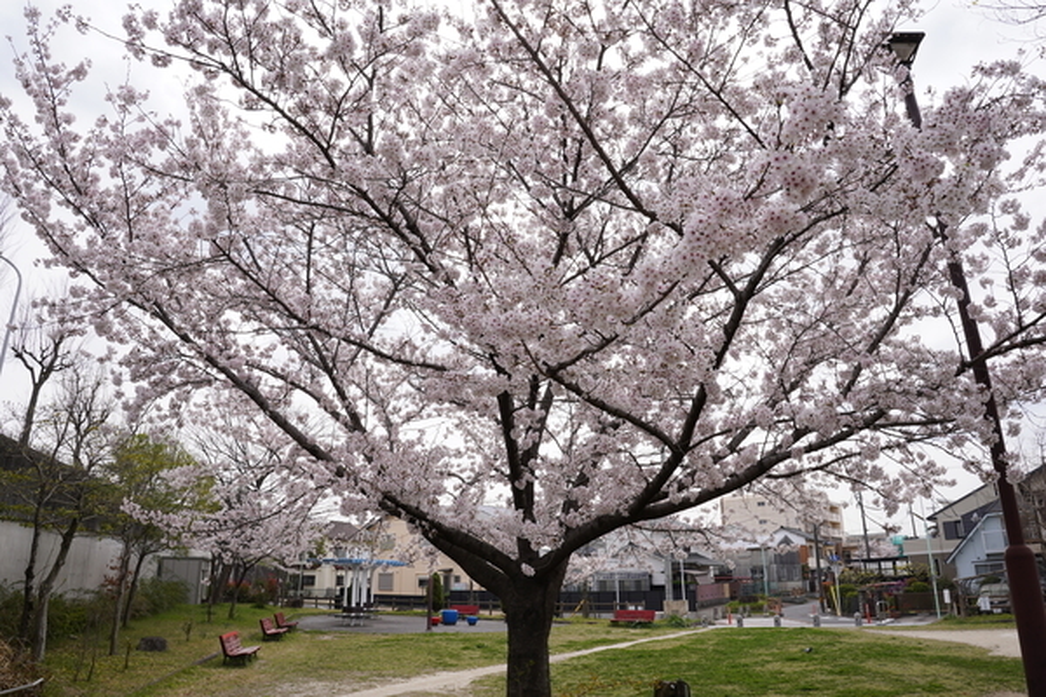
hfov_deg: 73.7
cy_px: 348
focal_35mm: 24
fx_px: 697
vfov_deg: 53.1
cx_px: 523
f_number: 16
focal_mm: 24
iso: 100
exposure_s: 1/50
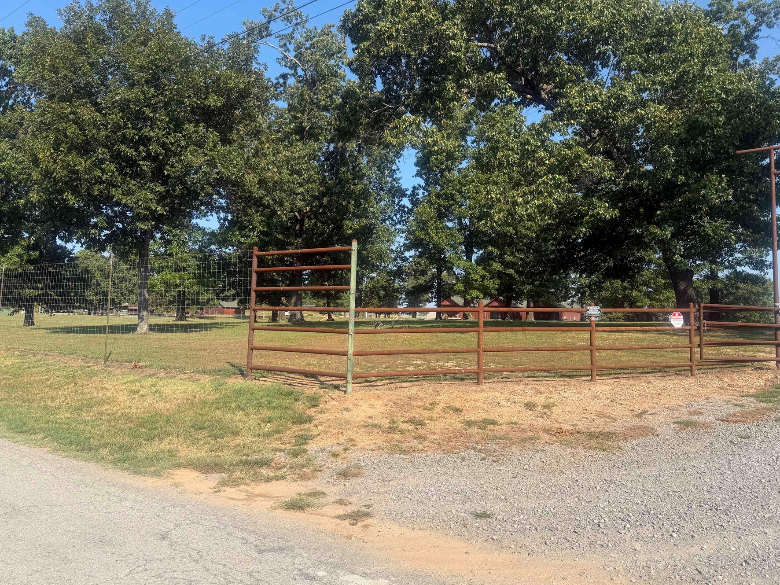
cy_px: 276
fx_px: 586
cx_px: 388
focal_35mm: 26
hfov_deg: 67.3
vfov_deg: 53.0
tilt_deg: +5.4
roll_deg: +0.0
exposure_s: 1/3279
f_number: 1.78
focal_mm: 6.76
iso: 80
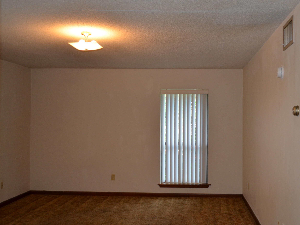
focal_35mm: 41
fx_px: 355
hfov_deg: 45.4
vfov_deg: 35.1
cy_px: 112
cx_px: 189
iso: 450
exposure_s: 1/60
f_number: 3.8
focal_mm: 22
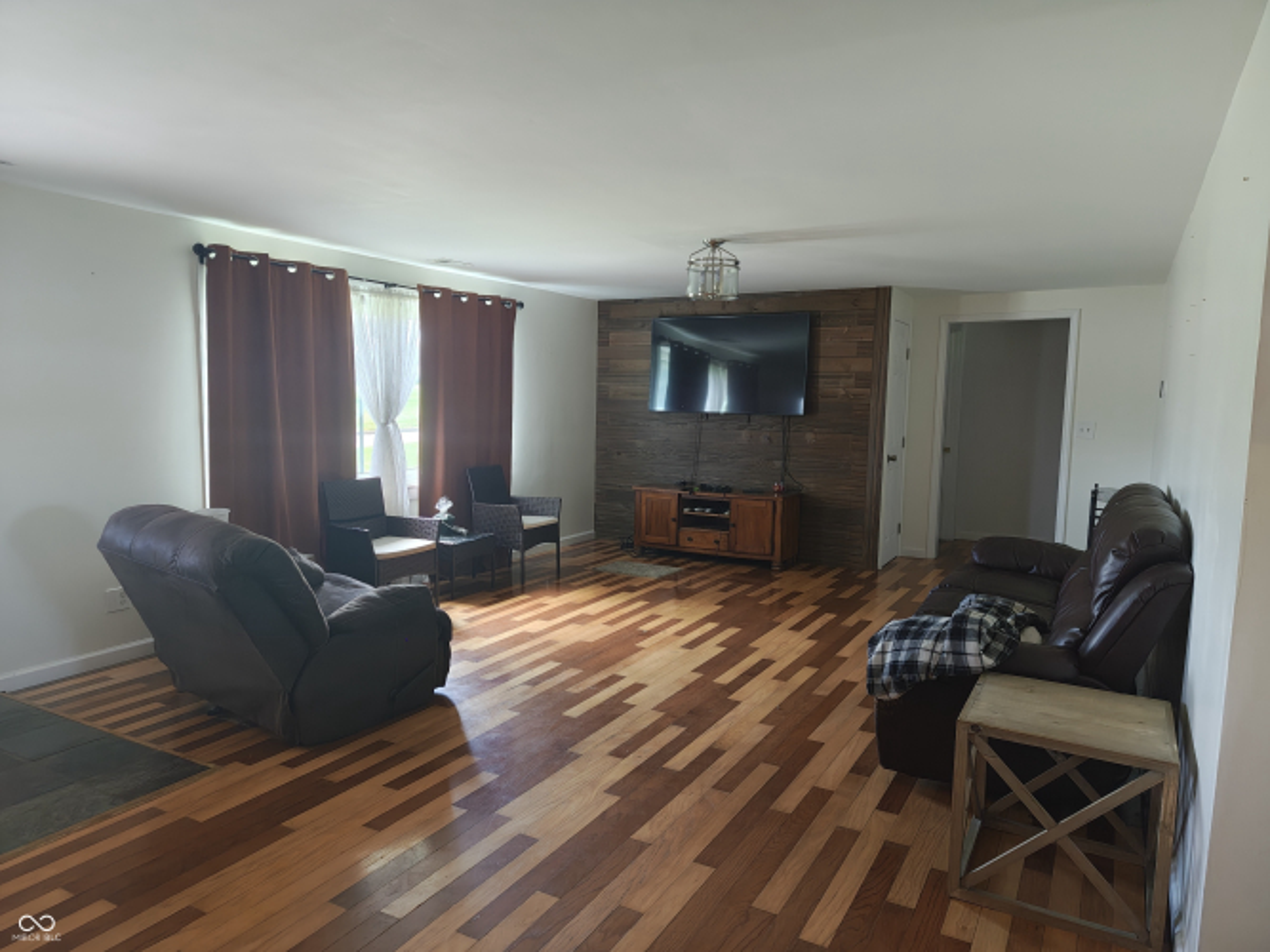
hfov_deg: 71.6
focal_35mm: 24
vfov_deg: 56.8
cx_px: 635
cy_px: 476
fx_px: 880
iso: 2819
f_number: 1.8
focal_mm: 5.41
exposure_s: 1/30
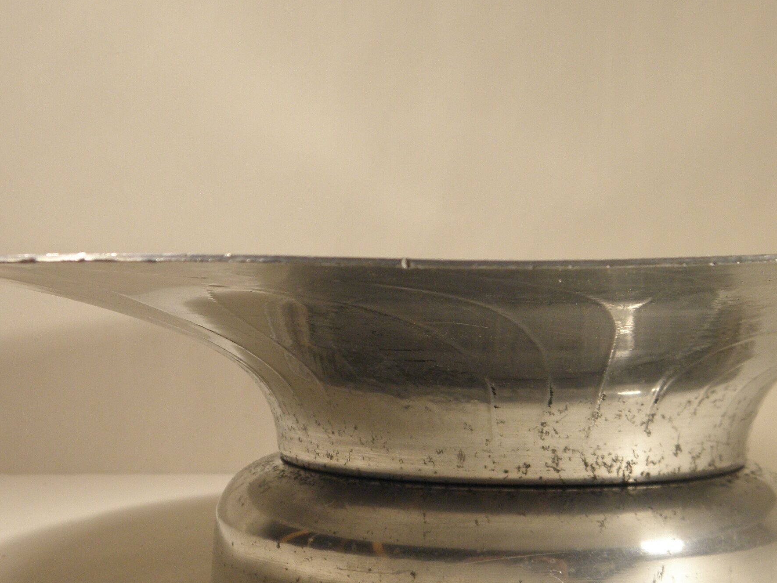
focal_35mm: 68
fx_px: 1526
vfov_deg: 21.6
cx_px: 506
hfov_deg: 28.4
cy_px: 306
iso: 125
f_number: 3.9
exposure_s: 1/40
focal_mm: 8.6
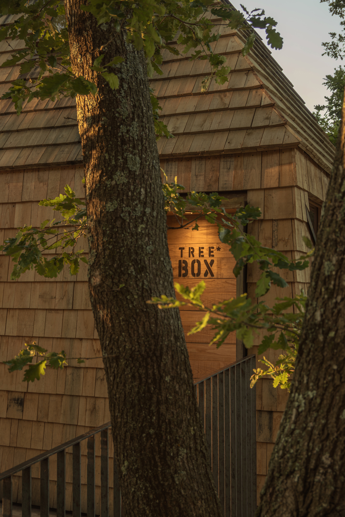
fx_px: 679
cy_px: 258
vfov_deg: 41.7
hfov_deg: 28.5
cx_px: 172
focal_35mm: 47
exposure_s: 1/25
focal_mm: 31.5
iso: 100
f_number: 5
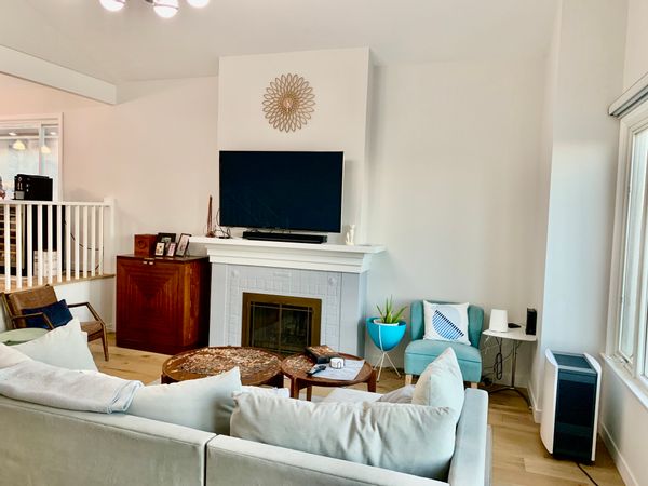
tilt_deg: -2.0
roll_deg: -1.8
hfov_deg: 67.3
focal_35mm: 26
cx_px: 324
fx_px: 487
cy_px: 243
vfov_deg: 53.1
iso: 200
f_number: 1.8
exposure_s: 1/60
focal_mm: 4.25
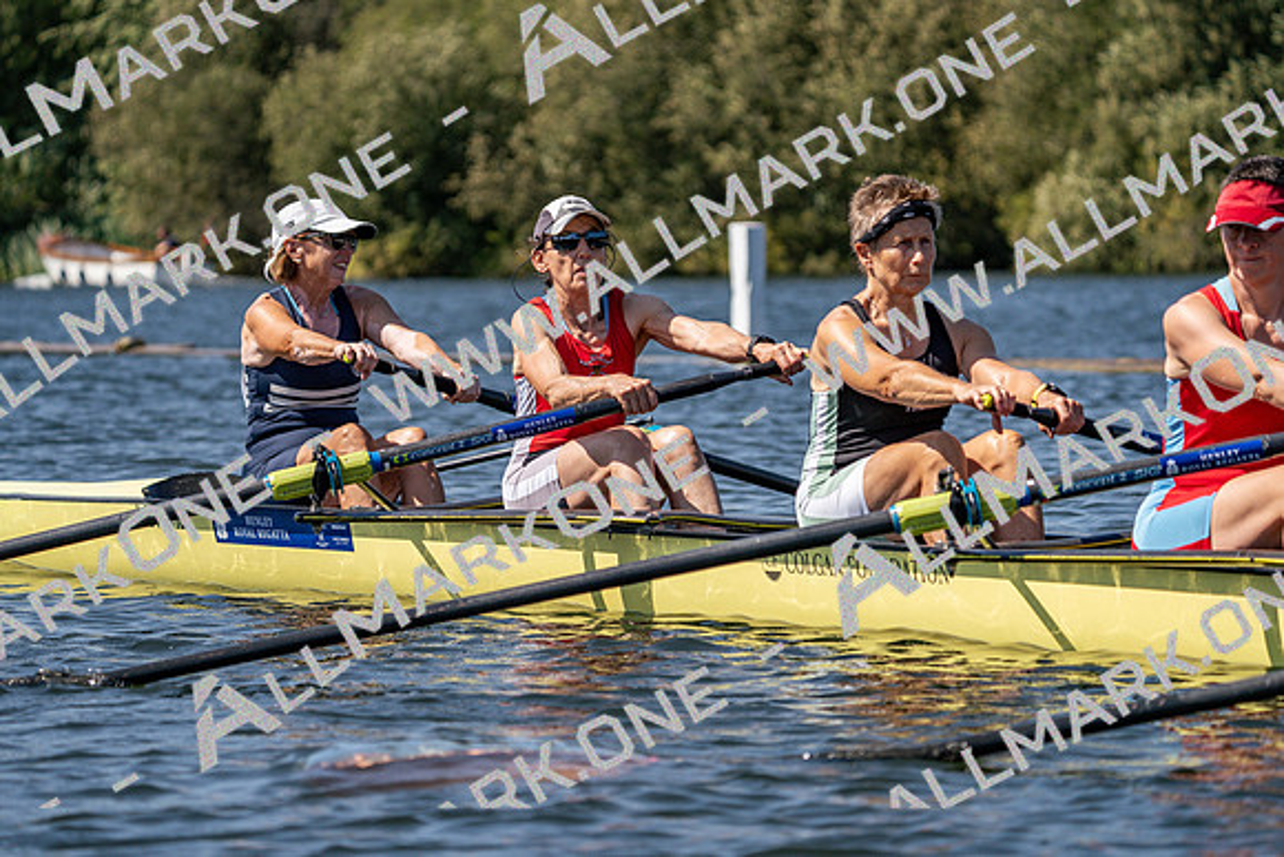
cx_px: 642
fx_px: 7135
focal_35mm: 200
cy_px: 428
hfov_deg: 10.3
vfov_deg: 6.9
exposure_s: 1/2000
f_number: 5.6
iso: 250
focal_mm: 200
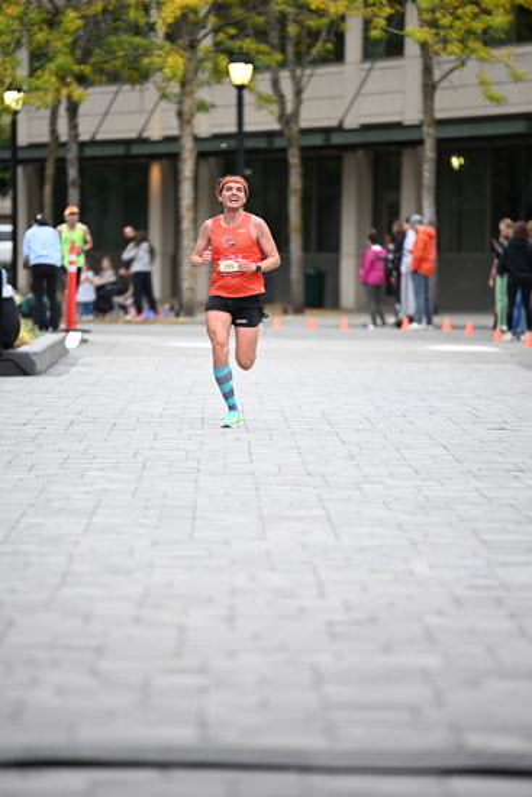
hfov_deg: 6.9
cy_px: 398
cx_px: 266
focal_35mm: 200
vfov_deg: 10.3
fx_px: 4430
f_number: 2.8
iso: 1600
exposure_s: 1/1250
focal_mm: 200
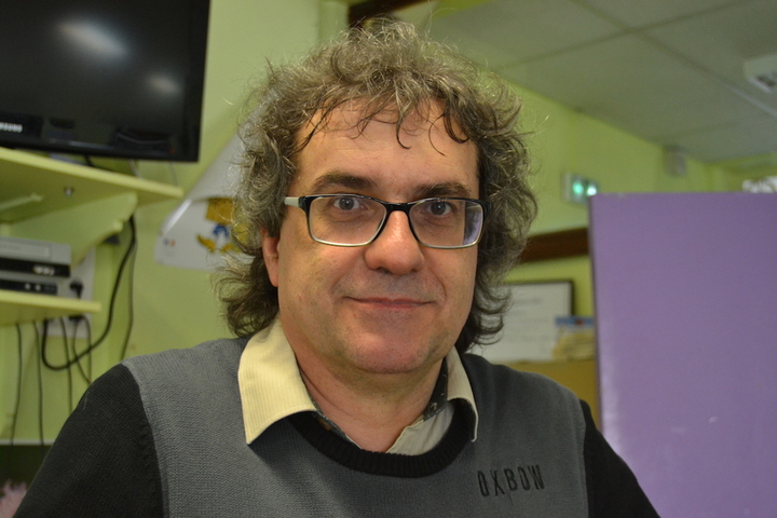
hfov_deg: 37.9
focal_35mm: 52
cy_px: 259
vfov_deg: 25.8
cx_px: 388
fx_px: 1133
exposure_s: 1/60
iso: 1250
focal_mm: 35
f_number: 4.5
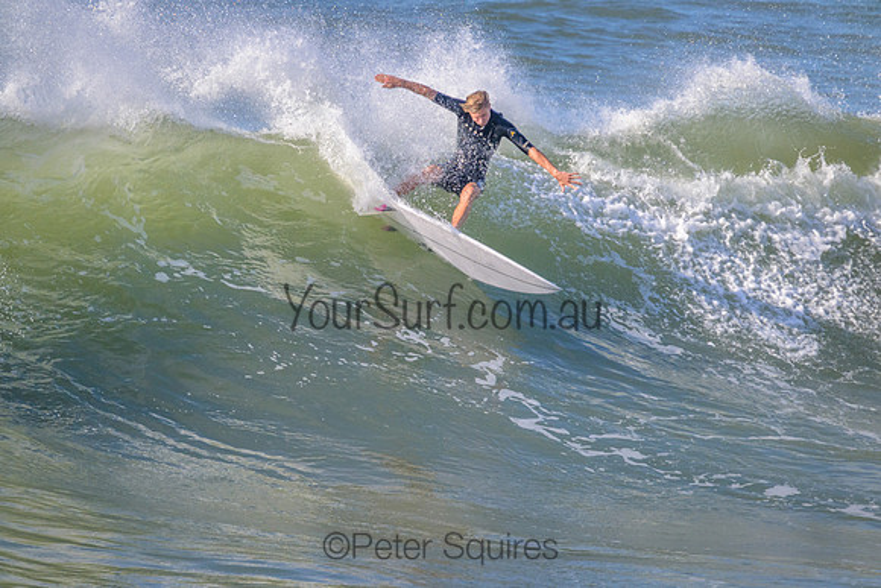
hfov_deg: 2.6
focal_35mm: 800
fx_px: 19581
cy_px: 294
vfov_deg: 1.7
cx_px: 440
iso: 1600
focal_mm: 800
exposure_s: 1/2000
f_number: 11
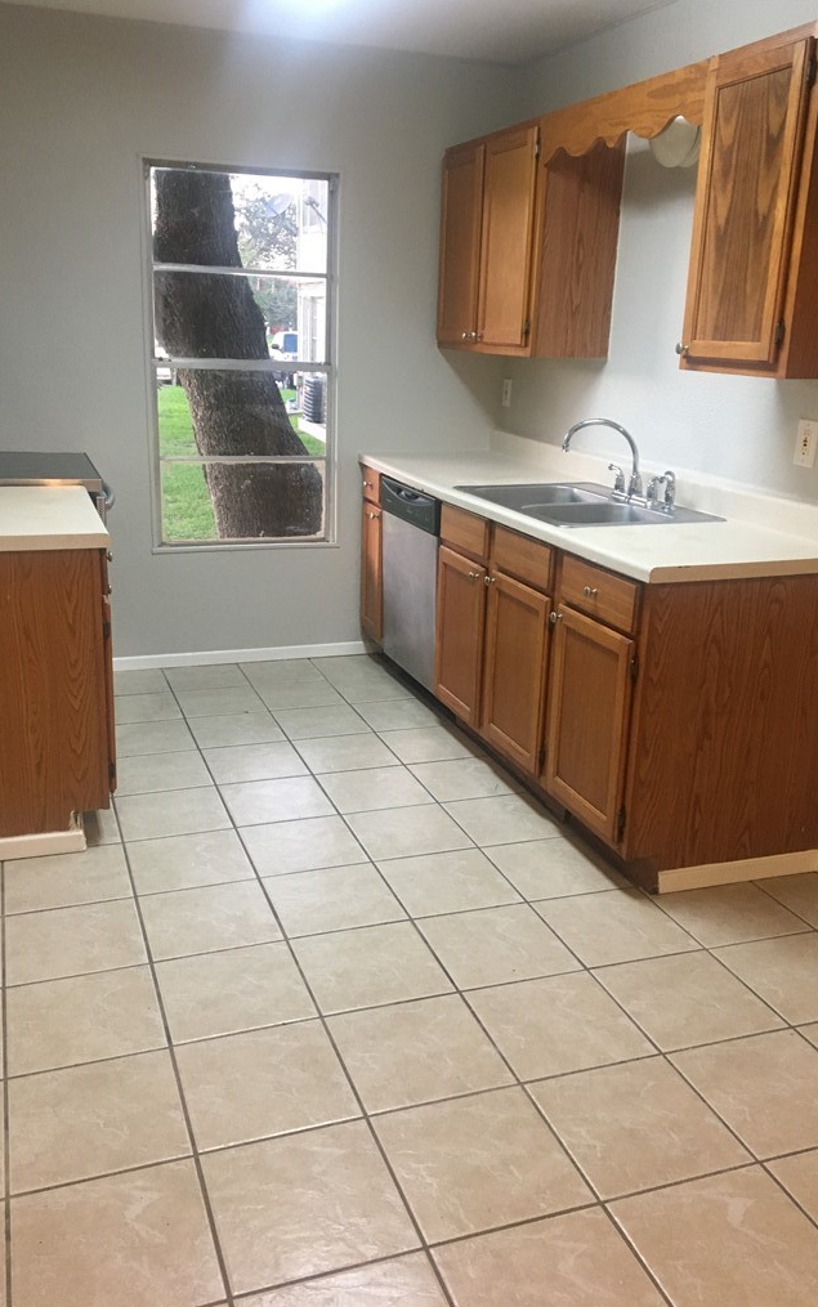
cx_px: 386
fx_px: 1105
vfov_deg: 61.2
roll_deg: +0.0
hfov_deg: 40.6
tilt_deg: -17.4
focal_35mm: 31
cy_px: 654
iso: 125
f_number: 2.2
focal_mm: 4.15
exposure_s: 1/30
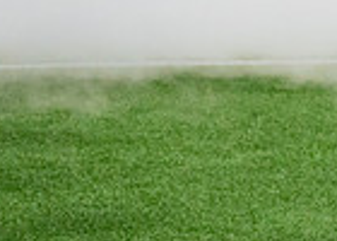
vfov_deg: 3.3
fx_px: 4125
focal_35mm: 431
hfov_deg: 4.6
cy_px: -195
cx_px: 574
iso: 2000
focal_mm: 70
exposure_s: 1/1000
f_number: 2.8
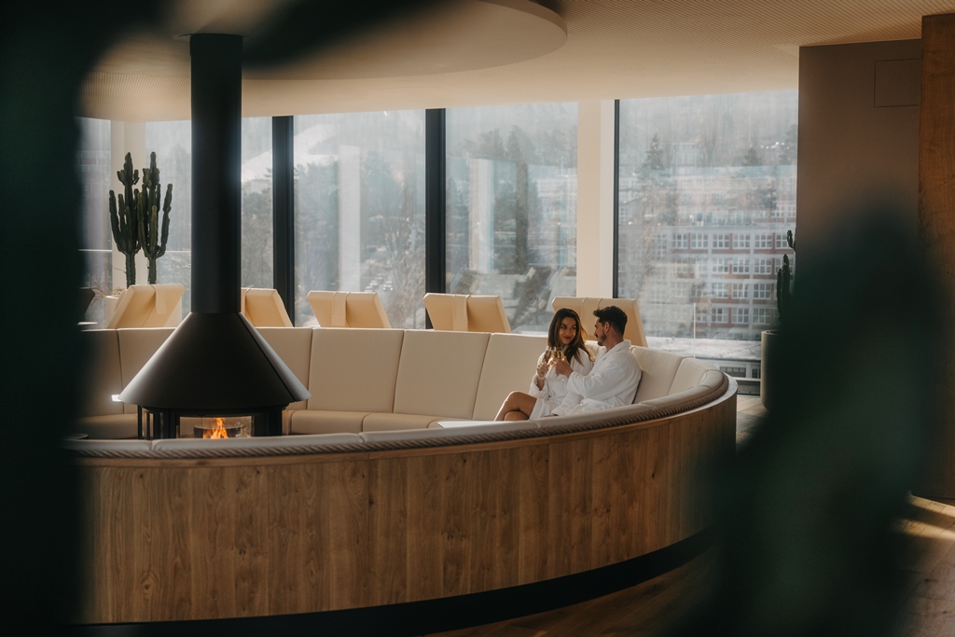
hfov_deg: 41.1
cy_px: 318
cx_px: 478
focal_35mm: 48
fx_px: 1273
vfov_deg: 28.1
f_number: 2.8
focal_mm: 48
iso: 160
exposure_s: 1/400
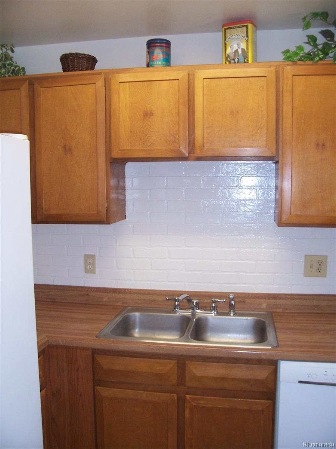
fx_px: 440
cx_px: 168
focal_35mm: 34
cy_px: 224
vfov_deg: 54.0
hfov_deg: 41.8
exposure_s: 1/60
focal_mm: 5.6
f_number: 2.7
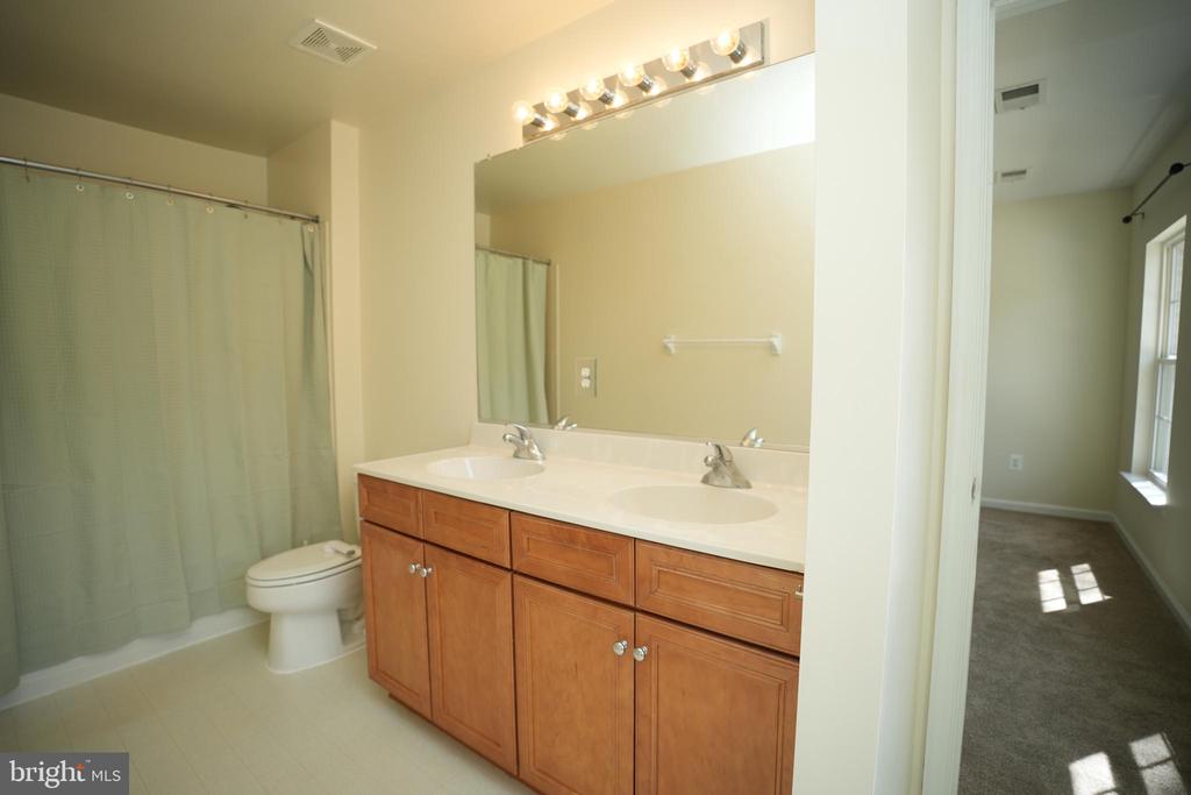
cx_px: 596
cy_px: 398
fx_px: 529
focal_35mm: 16
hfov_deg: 96.7
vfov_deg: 73.8
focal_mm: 16
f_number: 2.8
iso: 100
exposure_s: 1/60
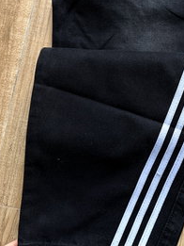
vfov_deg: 37.6
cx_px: 159
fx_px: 347
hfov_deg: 28.7
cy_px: 52
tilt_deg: -80.9
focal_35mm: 49
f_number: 1.78
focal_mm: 6.76
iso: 200
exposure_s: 1/107
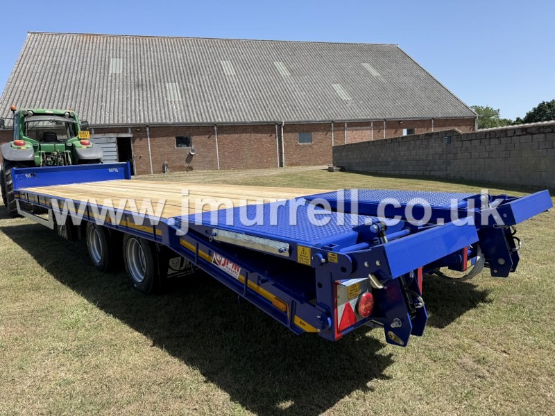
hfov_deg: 71.6
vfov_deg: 56.8
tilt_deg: -6.4
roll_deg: +2.7
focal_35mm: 24
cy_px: 208
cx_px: 278
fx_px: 385
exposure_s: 1/3021
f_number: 1.78
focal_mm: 6.76
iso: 80
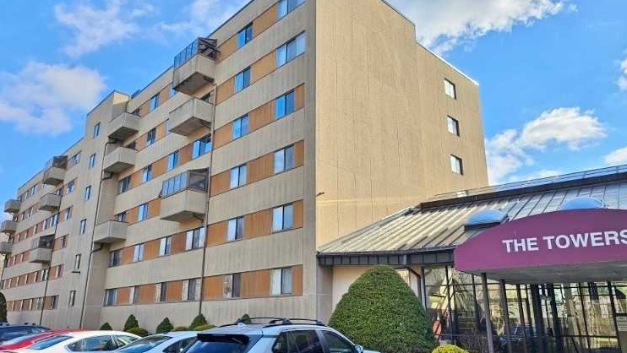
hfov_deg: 69.8
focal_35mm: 27
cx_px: 310
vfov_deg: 42.9
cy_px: 191
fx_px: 449
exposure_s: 1/315
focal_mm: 6.3
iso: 10
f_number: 1.7
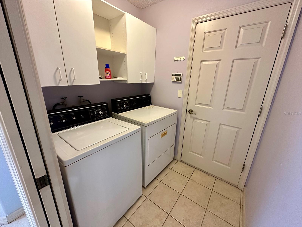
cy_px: 114
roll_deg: -0.9
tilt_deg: -16.6
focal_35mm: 14
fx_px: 122
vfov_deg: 85.7
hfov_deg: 102.1
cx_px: 151
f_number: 2.2
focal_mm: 2.22
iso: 400
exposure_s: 1/60
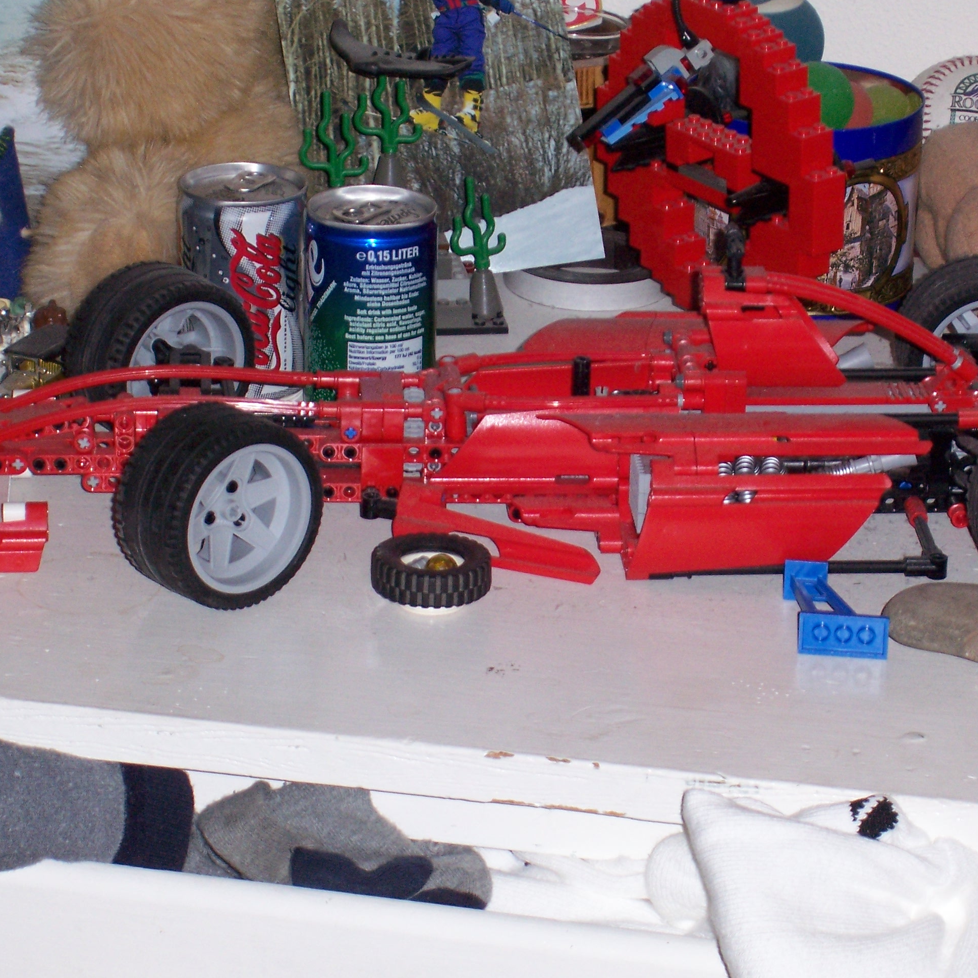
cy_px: 487
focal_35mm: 128
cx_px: 565
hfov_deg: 13.6
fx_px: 4091
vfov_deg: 13.6
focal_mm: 18.6
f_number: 4.8
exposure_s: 1/125
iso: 200
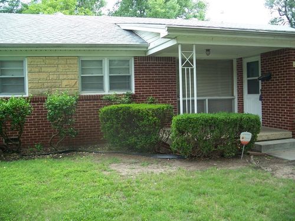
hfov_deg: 50.1
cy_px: 110
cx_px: 148
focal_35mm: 37
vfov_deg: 38.7
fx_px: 315
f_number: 2.8
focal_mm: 7.8
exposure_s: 1/100
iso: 64
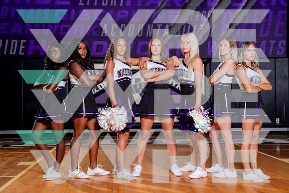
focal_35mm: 52
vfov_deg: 26.0
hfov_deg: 38.2
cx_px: 144
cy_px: 96
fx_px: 418
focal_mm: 51
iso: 100
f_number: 4
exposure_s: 1/250
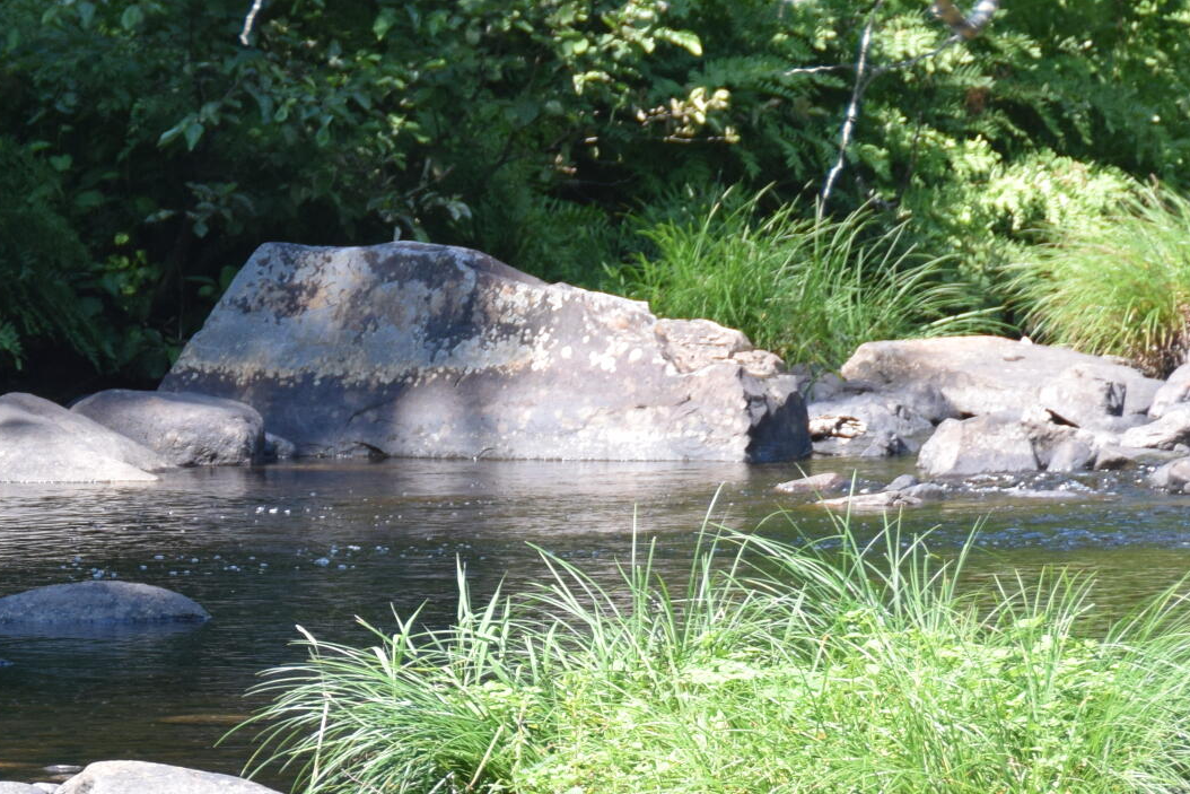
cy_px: 713
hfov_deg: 4.3
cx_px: -129
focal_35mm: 478
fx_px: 15802
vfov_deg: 2.9
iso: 360
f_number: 8
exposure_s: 1/250
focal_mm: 112
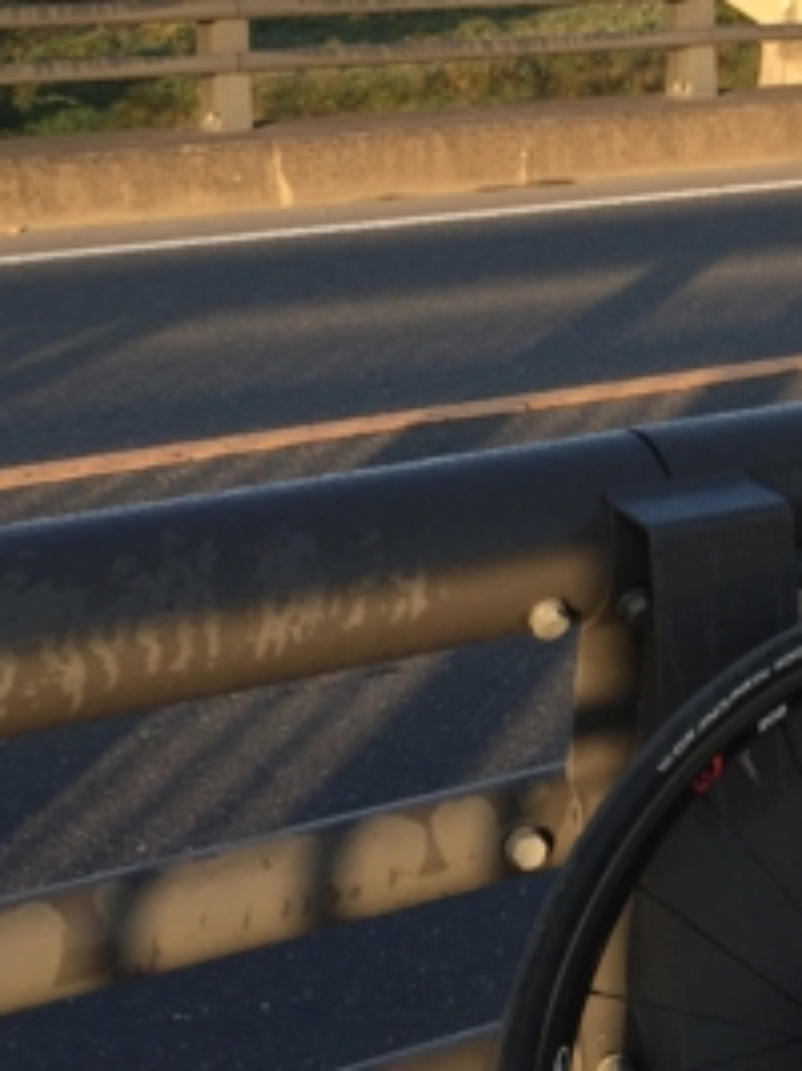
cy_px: 104
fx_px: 2690
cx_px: 906
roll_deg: +0.0
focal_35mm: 87
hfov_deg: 16.4
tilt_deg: -5.5
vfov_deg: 22.0
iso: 32
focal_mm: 4.15
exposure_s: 1/618
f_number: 2.2
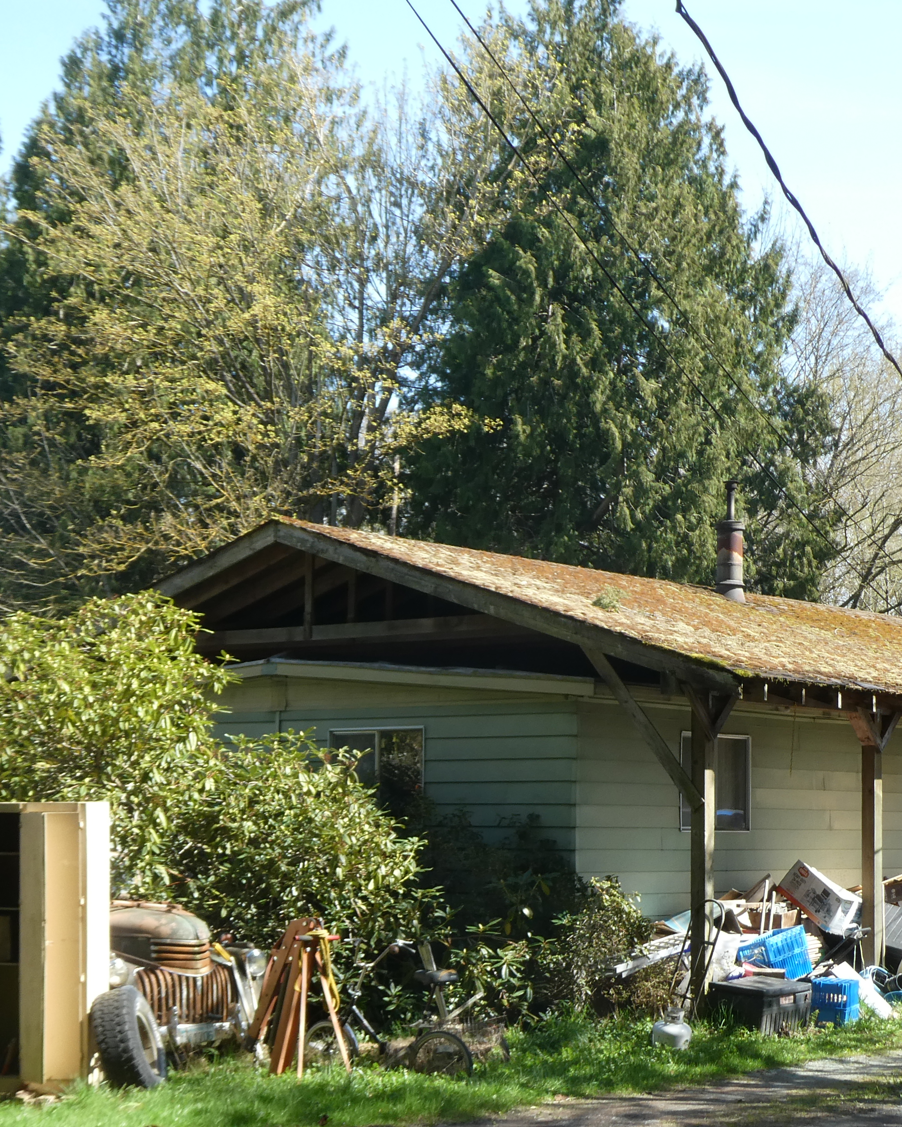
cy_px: 716
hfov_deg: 23.4
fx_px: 2169
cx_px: 551
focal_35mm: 65
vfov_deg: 29.0
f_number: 3.7
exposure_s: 1/200
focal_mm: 6.7
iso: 80
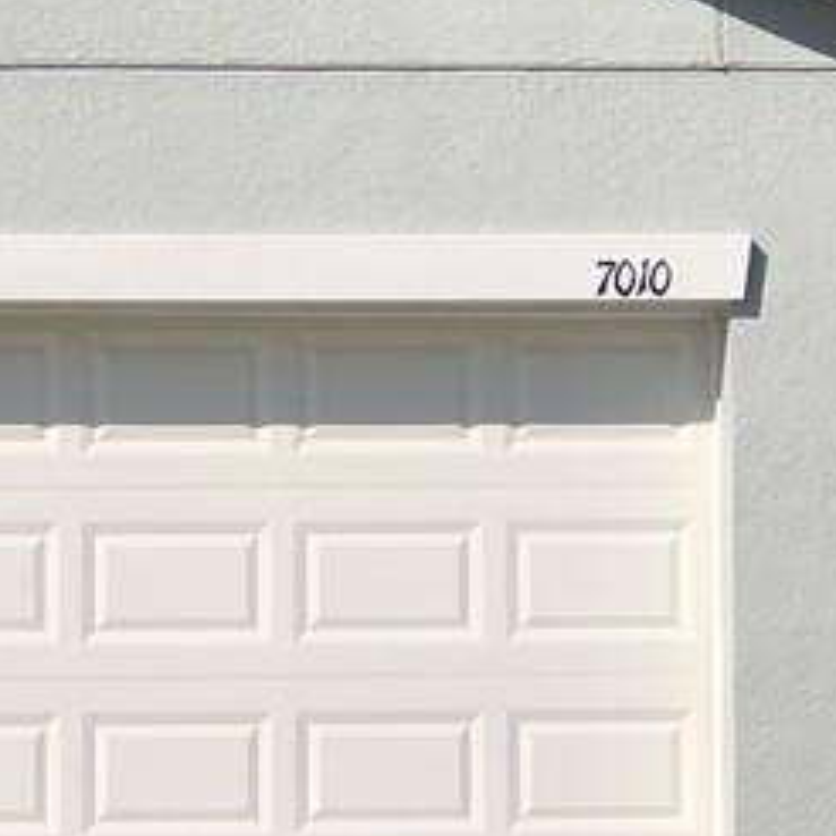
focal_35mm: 210
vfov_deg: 8.3
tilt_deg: +4.3
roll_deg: +0.9
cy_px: 119
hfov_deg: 8.3
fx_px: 5738
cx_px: 316
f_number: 2.8
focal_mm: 6.6
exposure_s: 1/1736
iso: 20
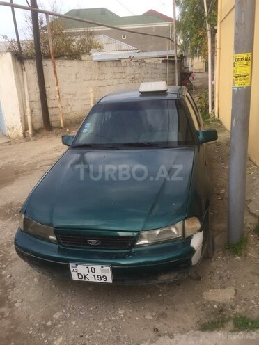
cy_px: 172
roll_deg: +3.7
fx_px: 289
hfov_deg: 48.2
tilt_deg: -15.1
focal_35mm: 29
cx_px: 130
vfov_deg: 61.7
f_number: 2.2
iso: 32
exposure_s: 1/514
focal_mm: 4.15
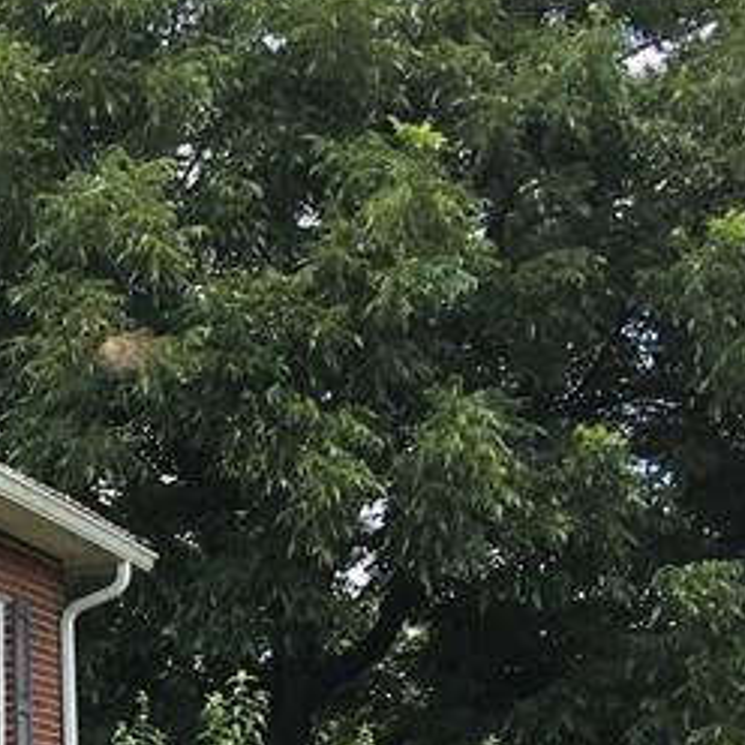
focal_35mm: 106
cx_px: -351
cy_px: 871
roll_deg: +0.8
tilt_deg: +1.5
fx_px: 2581
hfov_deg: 15.3
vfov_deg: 15.9
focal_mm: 4.15
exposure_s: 1/427
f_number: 2.2
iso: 25
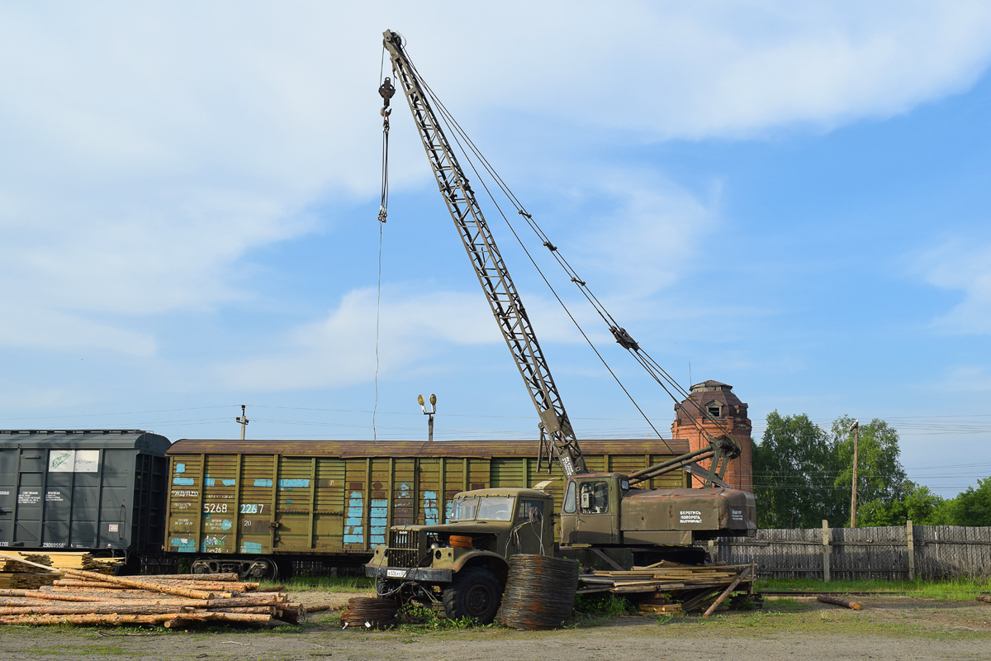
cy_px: 330
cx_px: 496
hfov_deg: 55.1
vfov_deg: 38.4
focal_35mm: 34
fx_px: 950
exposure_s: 1/250
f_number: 8
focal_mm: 23
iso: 200
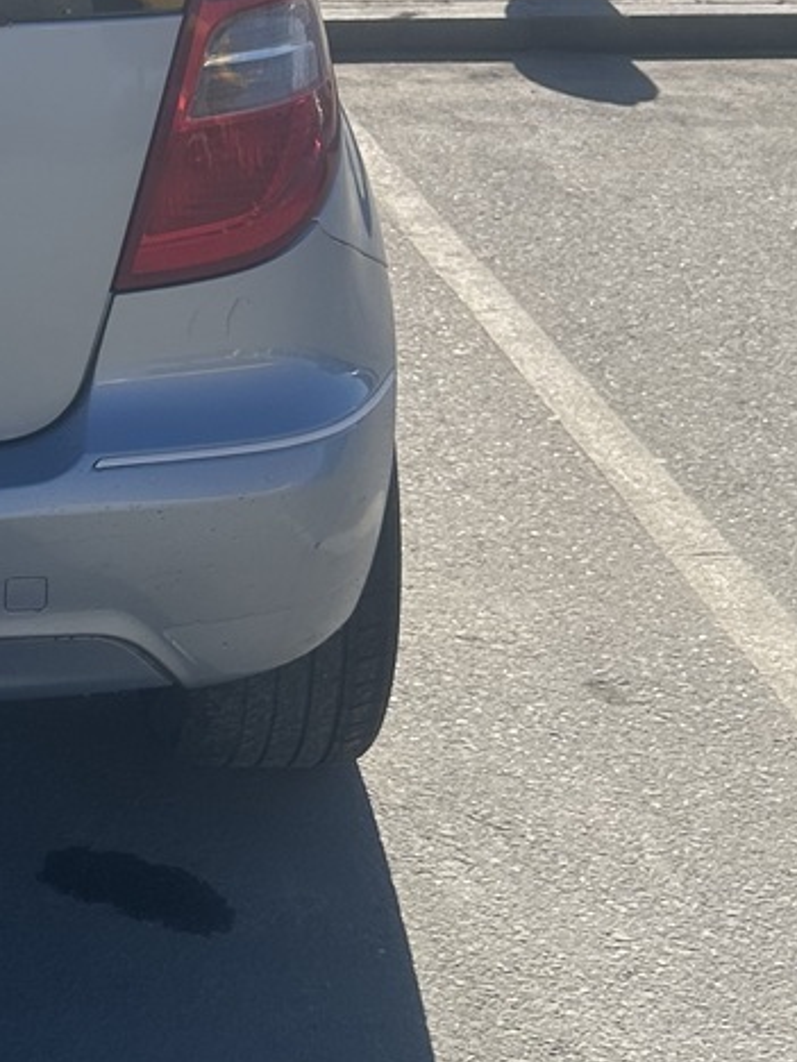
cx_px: -400
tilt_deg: -18.1
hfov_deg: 16.4
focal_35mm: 82
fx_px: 2517
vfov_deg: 23.5
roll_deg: +0.3
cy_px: 197
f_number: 1.78
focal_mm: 6.86
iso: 80
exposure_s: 1/5848
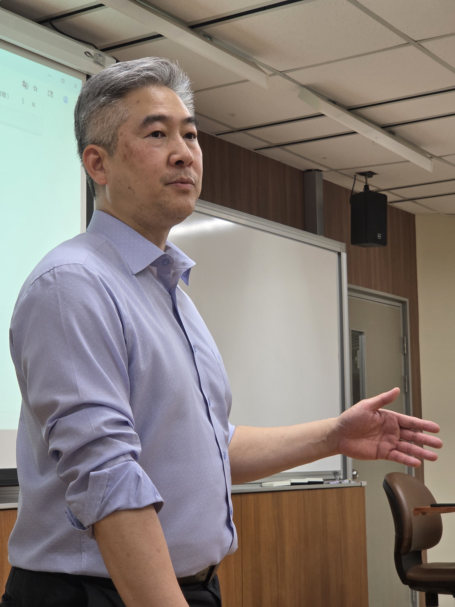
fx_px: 1209
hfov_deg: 21.3
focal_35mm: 69
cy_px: 304
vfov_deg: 28.2
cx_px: 228
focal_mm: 7
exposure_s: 1/60
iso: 125
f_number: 2.4
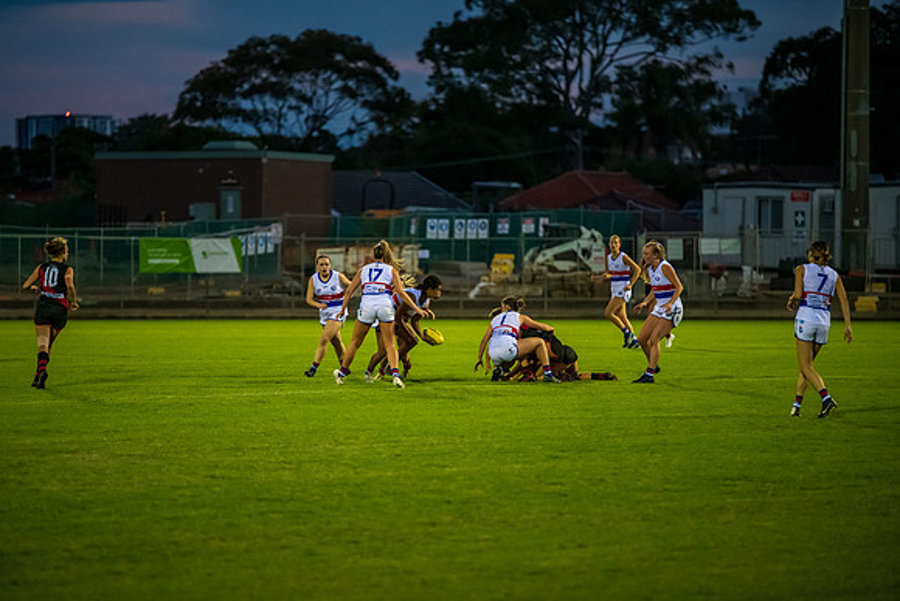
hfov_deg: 9.8
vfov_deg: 6.5
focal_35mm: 211
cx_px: 431
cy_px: 309
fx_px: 5275
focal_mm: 200
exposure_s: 1/800
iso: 3200
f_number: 2.8
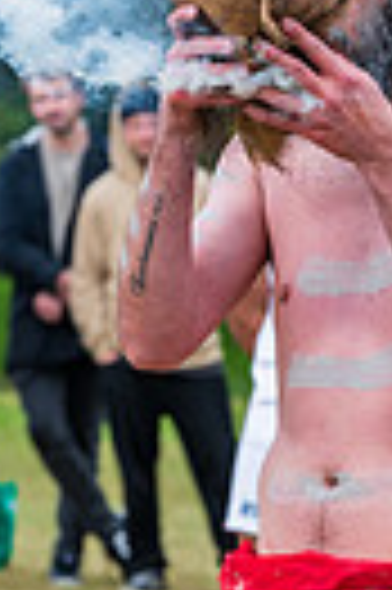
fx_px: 8990
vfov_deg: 3.8
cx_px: 315
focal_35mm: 549
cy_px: 626
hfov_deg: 2.5
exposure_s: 1/250
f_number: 7.1
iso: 400
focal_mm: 160
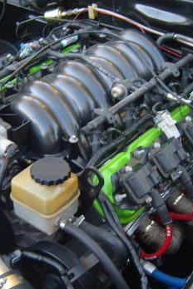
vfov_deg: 29.9
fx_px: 539
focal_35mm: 67
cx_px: 72
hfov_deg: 20.3
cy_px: 185
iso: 80
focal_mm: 7.4
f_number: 2.8
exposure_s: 1/60
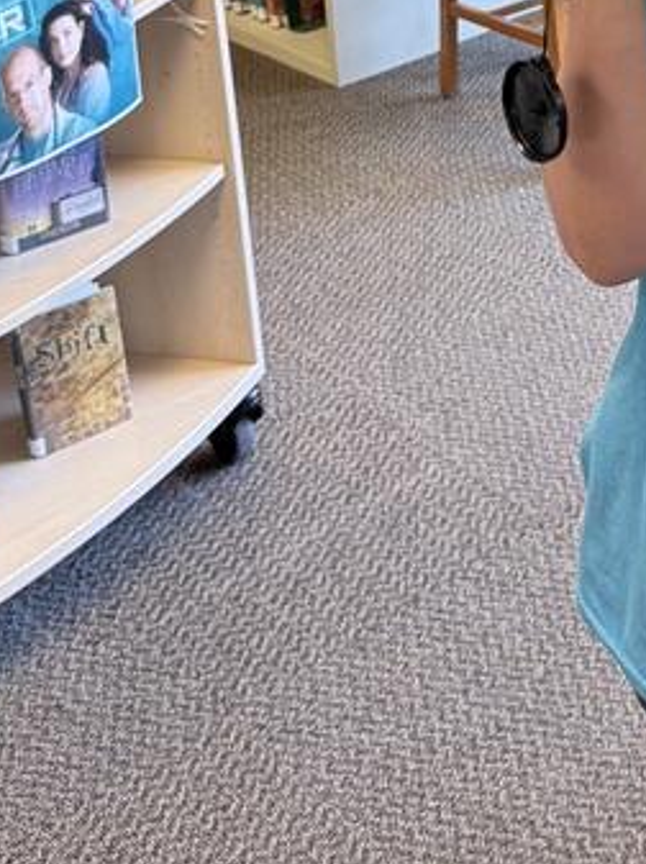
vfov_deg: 24.7
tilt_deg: -17.5
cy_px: -113
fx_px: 1820
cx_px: 708
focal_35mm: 73
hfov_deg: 19.3
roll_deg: +1.2
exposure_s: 1/120
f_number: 1.78
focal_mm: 6.76
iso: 250
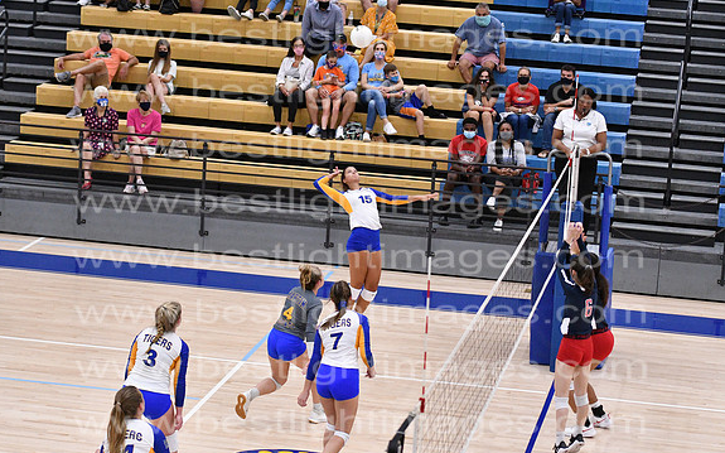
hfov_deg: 19.3
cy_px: 232
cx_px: 361
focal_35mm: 108
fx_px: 2133
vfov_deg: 12.1
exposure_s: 1/1000
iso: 6400
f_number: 3.2
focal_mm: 70
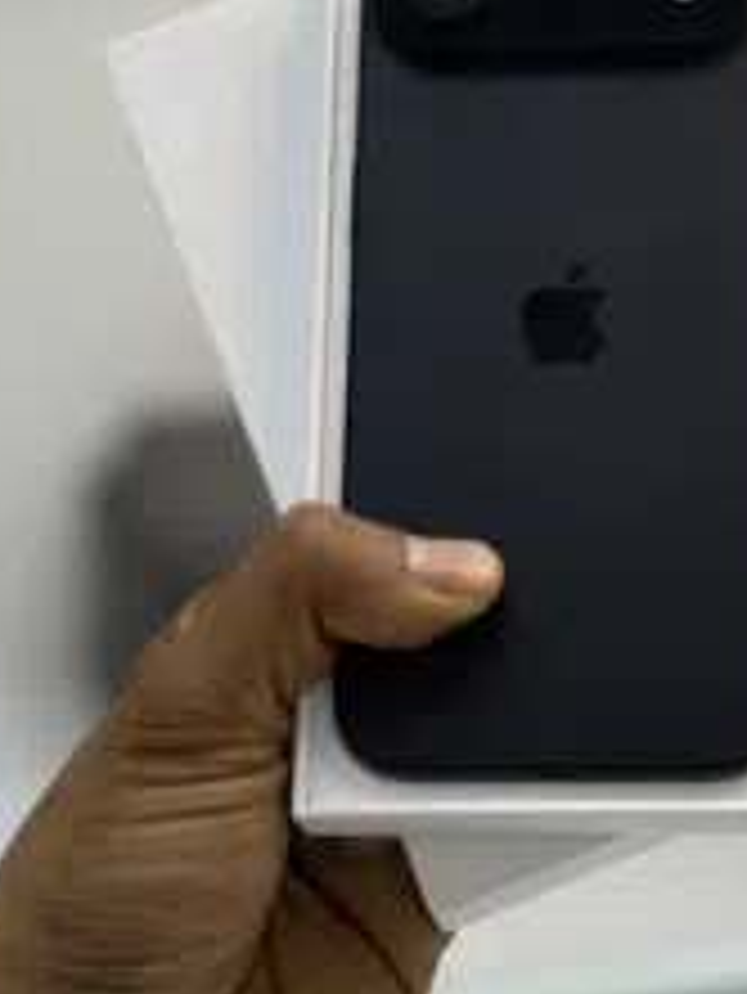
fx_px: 2501
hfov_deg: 16.9
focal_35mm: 87
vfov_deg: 22.4
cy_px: 319
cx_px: 531
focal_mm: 6.76
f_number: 1.78
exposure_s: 1/345
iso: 80
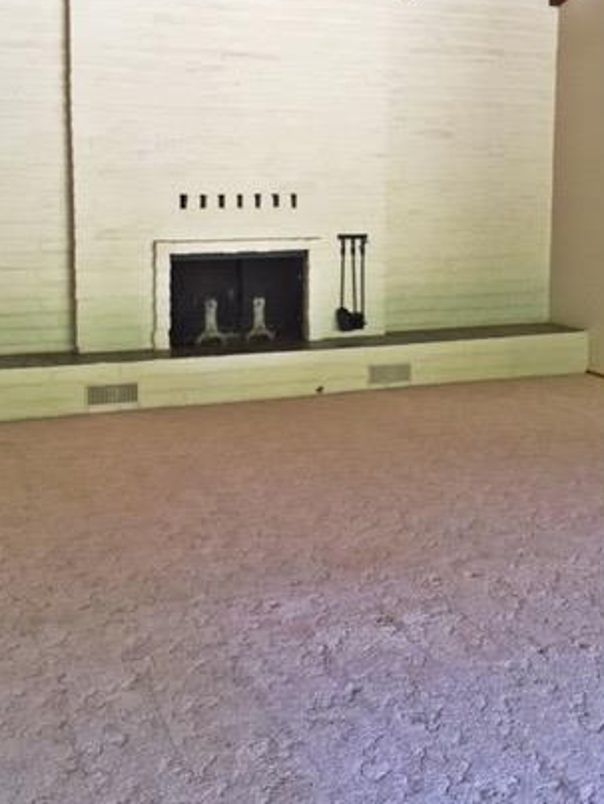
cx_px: 313
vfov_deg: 40.9
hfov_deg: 31.6
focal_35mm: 46
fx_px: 1068
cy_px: 293
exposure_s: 1/30
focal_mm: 4.15
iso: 64
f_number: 2.2
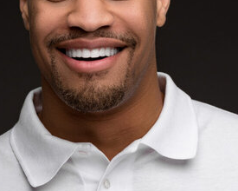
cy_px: 67
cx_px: 113
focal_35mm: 270
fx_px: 1902
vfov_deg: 5.7
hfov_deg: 7.2
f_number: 13
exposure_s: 1/125
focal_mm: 105
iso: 200
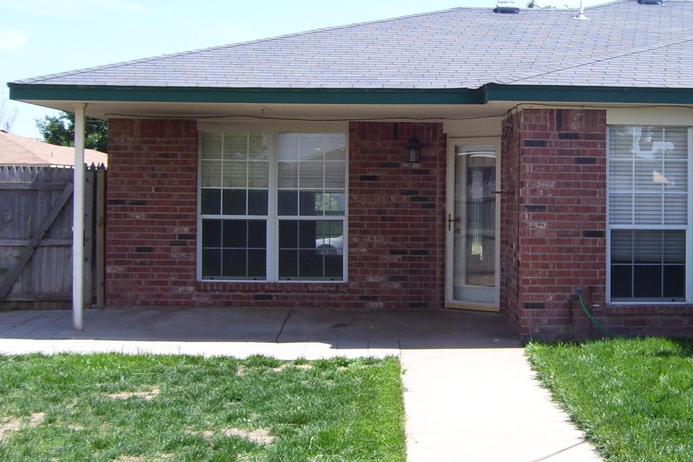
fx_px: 1251
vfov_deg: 20.8
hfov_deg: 30.7
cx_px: 478
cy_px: 152
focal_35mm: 65
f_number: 4.8
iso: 80
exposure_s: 1/250
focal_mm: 6
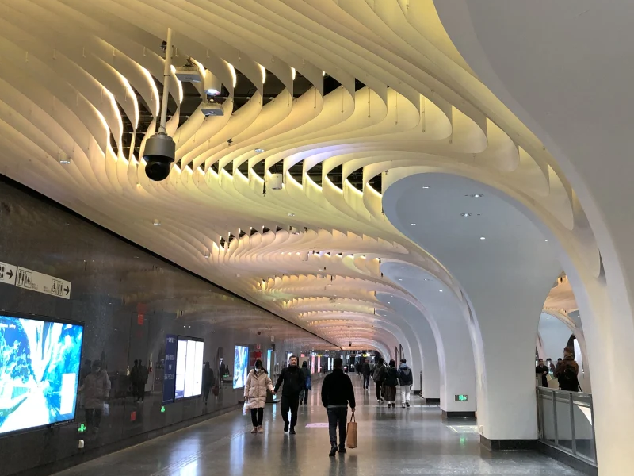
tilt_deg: +15.8
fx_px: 769
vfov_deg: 34.1
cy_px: 170
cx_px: 368
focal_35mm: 42
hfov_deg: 44.6
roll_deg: -0.4
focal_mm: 4
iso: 40
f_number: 1.8
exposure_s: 1/24
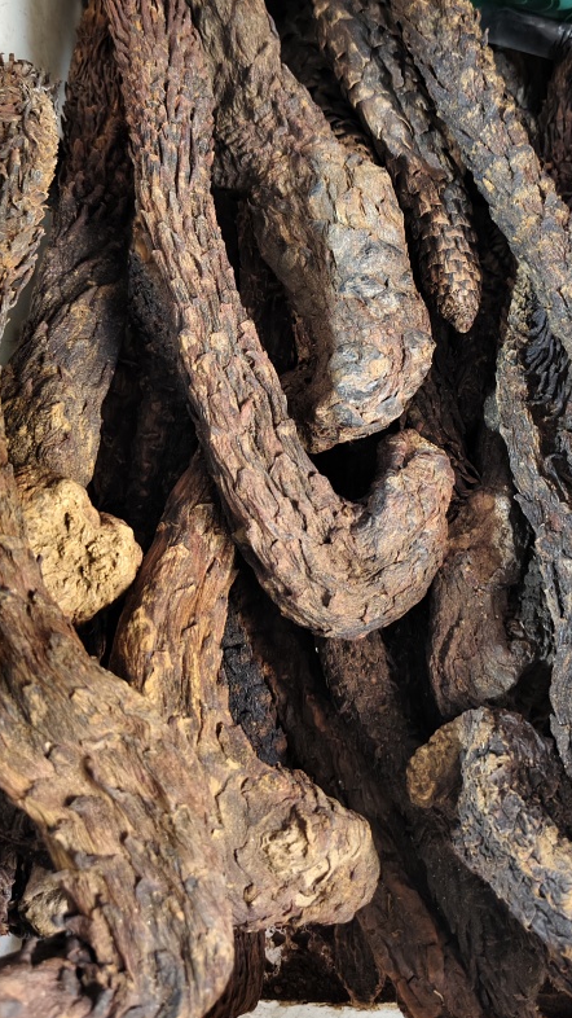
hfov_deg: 34.4
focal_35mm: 34
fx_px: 917
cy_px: 380
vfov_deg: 57.3
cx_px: 369
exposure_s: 1/33.3
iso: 917
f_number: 1.88
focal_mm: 5.56
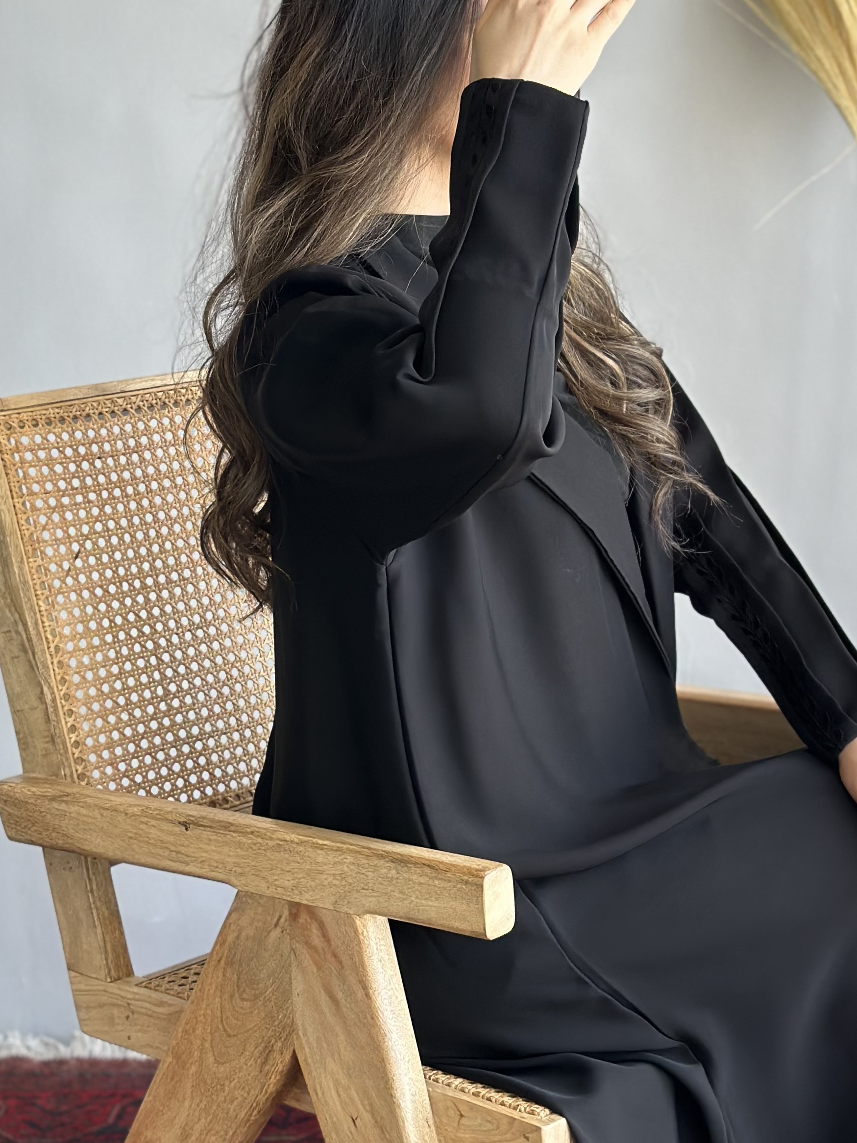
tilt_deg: -9.8
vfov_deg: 23.5
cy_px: 457
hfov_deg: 17.8
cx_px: 531
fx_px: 2740
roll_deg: +1.4
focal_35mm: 83
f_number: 1.78
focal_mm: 6.86
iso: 80
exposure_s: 1/300
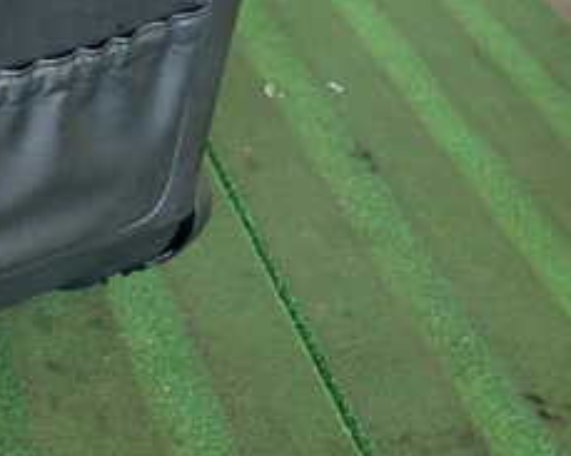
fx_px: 1081
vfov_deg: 22.5
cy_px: -40
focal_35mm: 64
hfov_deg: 26.3
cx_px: -117
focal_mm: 4.5
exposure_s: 1/30
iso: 200
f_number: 2
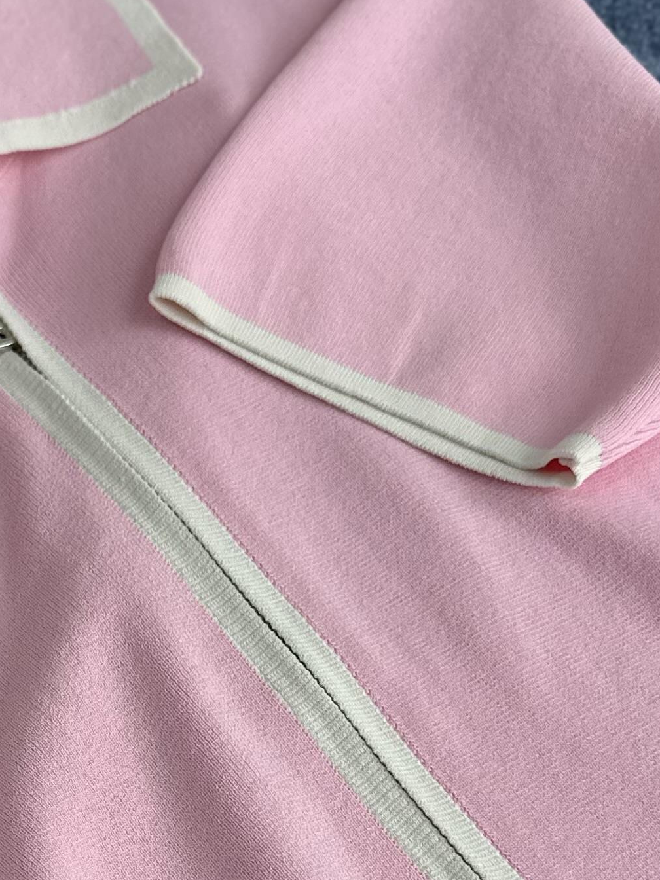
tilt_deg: -62.9
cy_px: 919
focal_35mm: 72
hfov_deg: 19.8
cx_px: -17
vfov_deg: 25.4
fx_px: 1830
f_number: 1.78
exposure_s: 1/241
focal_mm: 6.86
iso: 64
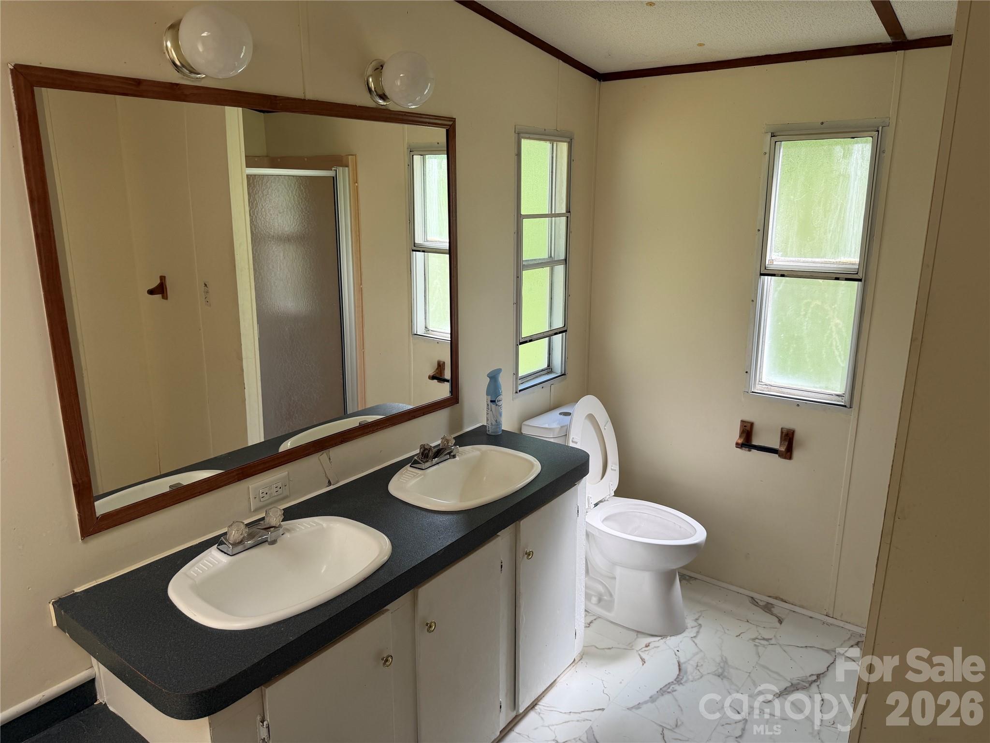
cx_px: 495
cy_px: 372
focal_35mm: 24
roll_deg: +0.2
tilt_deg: -15.5
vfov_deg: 56.8
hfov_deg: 71.6
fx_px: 686
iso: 80
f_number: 1.78
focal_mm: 6.76
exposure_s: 1/261
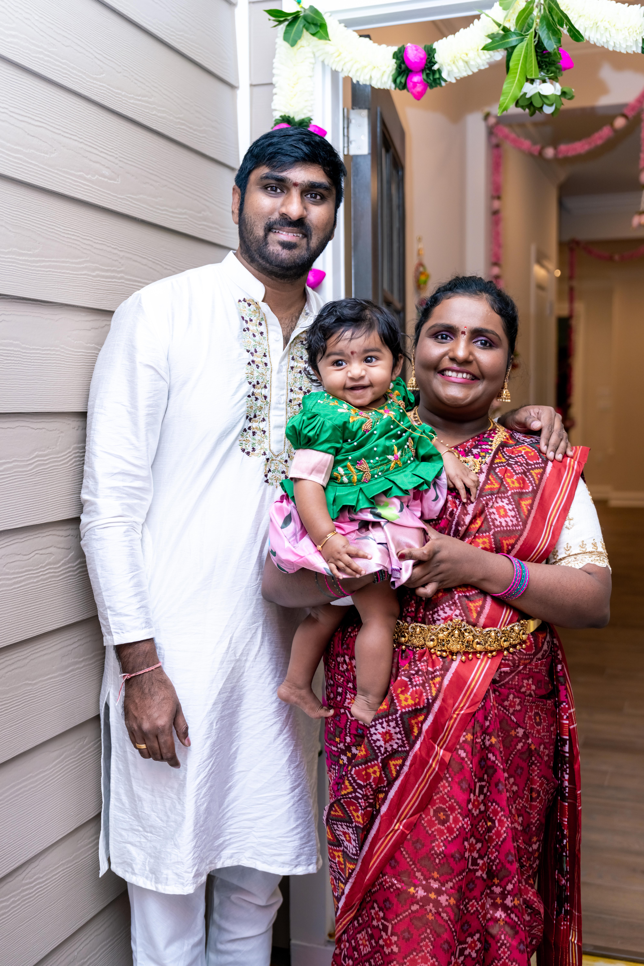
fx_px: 1020
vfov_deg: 50.7
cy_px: 483
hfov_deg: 35.1
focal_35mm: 38
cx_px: 322
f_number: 2.8
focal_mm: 38
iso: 320
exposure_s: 1/200
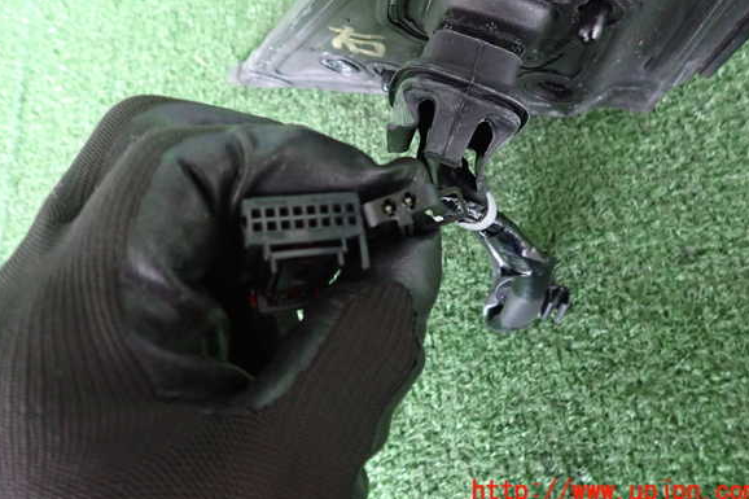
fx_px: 562
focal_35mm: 27
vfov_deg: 47.8
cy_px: 216
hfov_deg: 67.4
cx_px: 376
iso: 800
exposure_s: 1/30
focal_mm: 4.5
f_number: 2
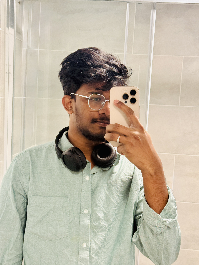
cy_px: 132
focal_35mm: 48
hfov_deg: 30.3
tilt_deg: -4.2
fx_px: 368
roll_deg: -3.6
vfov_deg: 39.7
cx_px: 100
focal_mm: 6.76
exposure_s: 1/50
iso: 200
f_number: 1.78
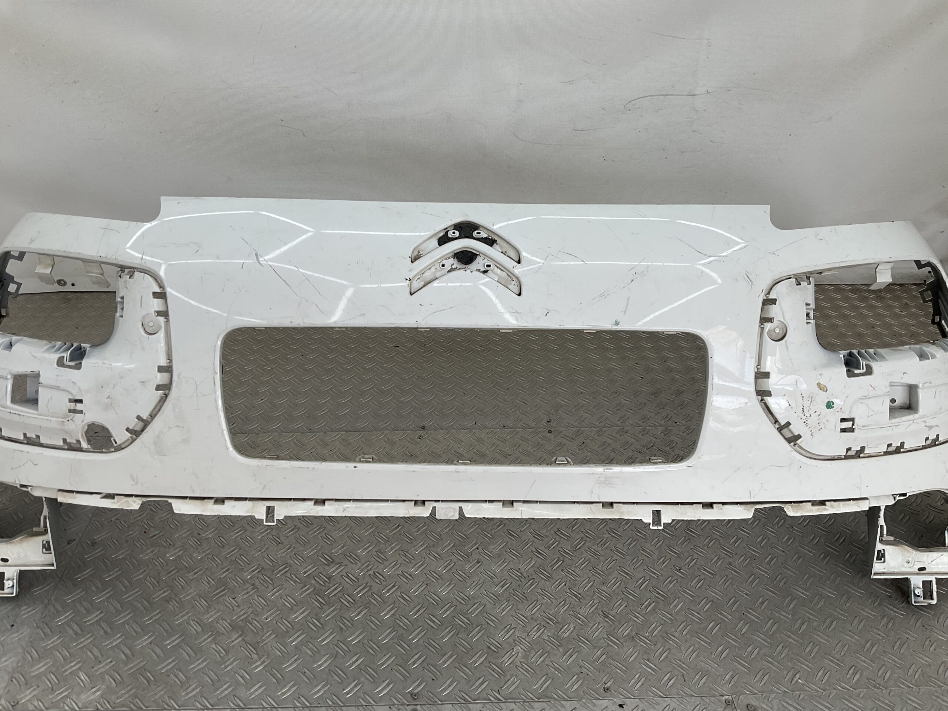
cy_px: 356
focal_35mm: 29
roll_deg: -1.2
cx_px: 474
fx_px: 794
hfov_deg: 61.7
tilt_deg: -33.4
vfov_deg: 48.2
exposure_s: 1/335
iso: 16
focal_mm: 3
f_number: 1.8
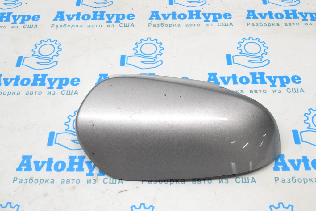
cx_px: 158
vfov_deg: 34.2
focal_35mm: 39
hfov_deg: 49.5
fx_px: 342
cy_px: 106
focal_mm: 26
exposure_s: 1/100
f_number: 13
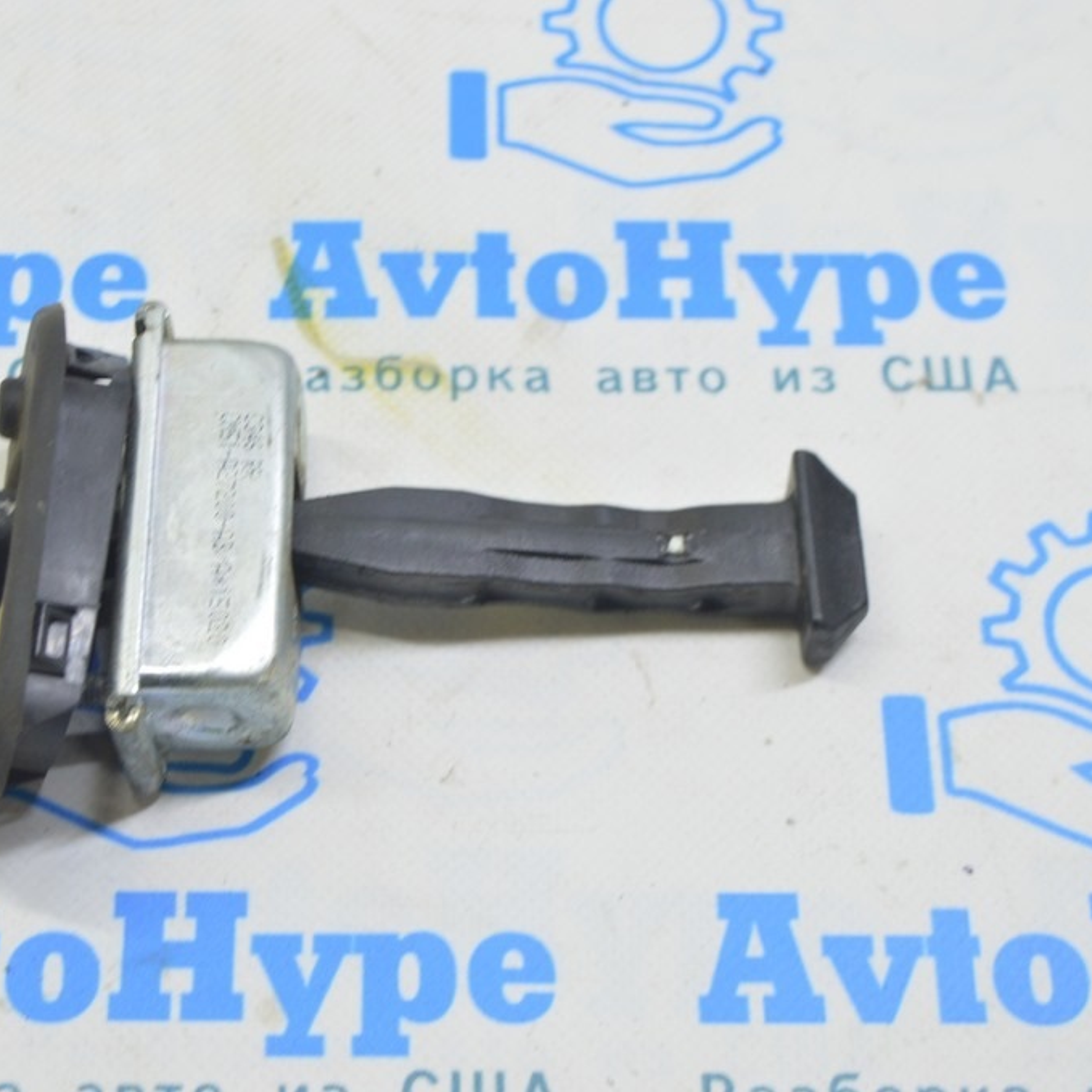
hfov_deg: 23.6
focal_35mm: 73
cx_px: 378
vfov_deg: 23.7
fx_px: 2605
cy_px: 546
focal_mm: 38
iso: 400
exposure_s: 1/20
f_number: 5.6
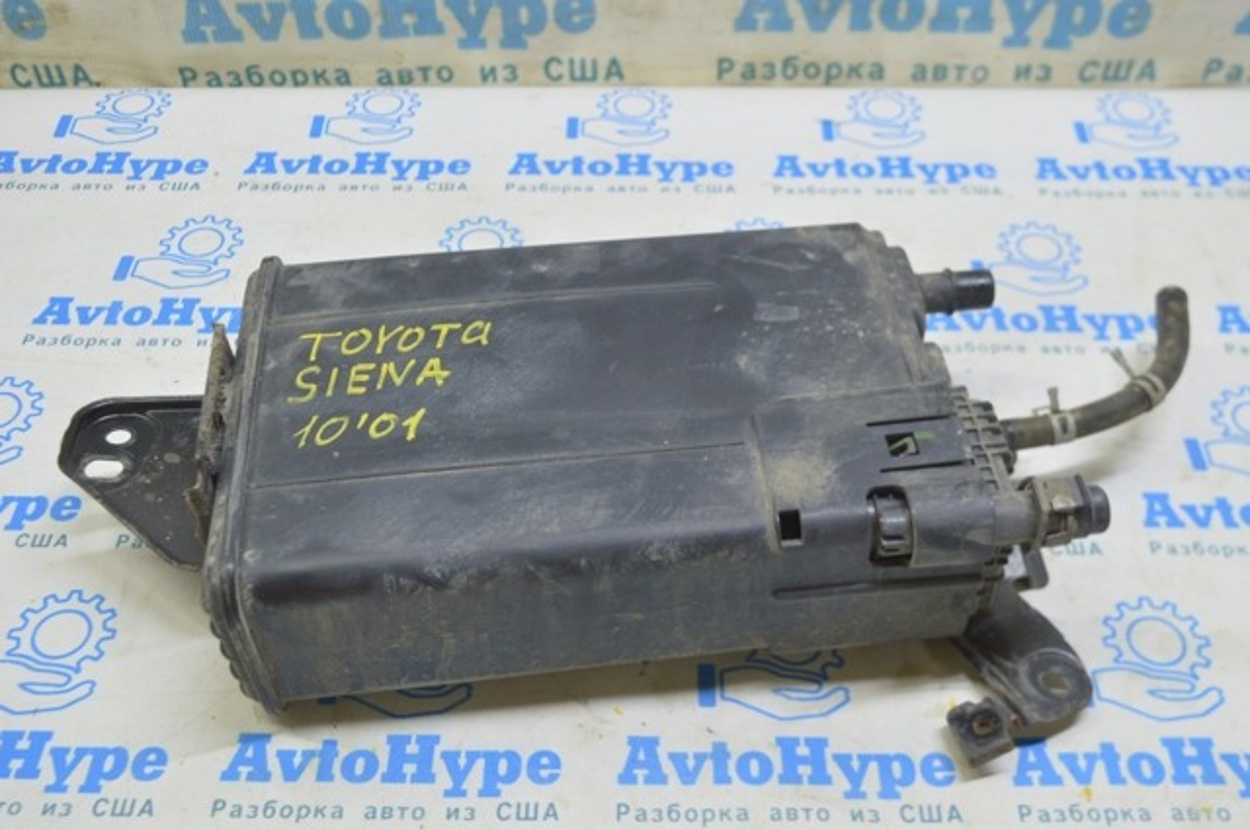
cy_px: 415
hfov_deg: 49.6
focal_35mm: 39
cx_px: 625
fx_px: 1352
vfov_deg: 34.1
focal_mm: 26
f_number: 5.6
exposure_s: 1/20
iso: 400
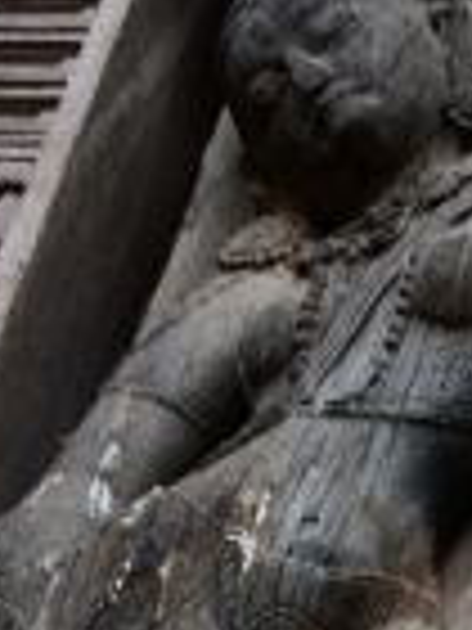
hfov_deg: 6.4
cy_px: 988
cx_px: 1857
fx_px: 3509
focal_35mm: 193
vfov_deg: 9.9
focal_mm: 28
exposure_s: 1/125
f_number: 3.5
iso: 400
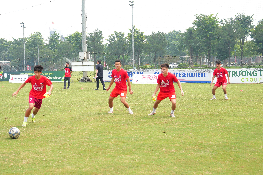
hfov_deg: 33.3
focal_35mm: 60
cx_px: 104
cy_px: 70
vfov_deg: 22.6
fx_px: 438
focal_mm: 38
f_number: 2.8
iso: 100
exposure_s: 1/500
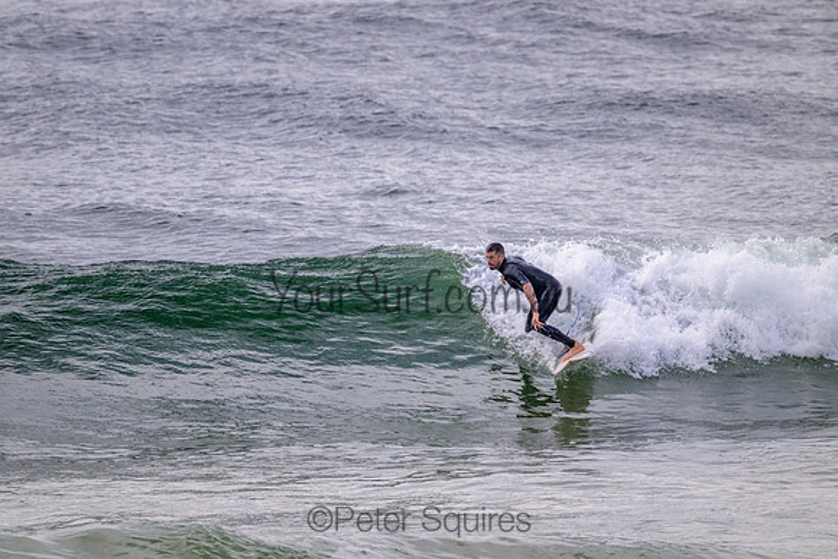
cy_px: 280
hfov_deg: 2.6
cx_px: 419
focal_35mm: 800
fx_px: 18626
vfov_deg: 1.7
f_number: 11
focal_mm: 800
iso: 1600
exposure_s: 1/2000
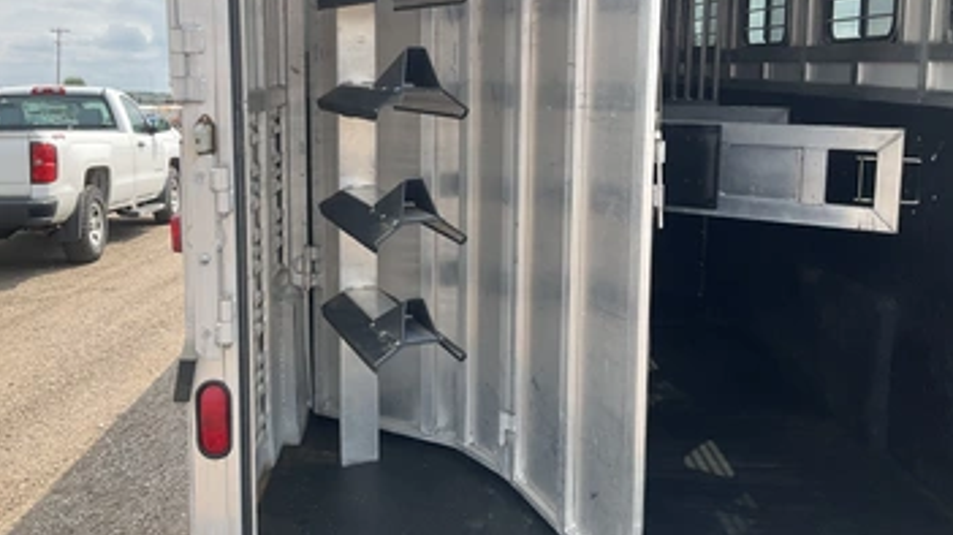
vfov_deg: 32.6
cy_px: 193
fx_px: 909
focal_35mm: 36
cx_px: 445
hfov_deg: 55.3
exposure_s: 1/657
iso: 25
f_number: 1.8
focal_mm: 3
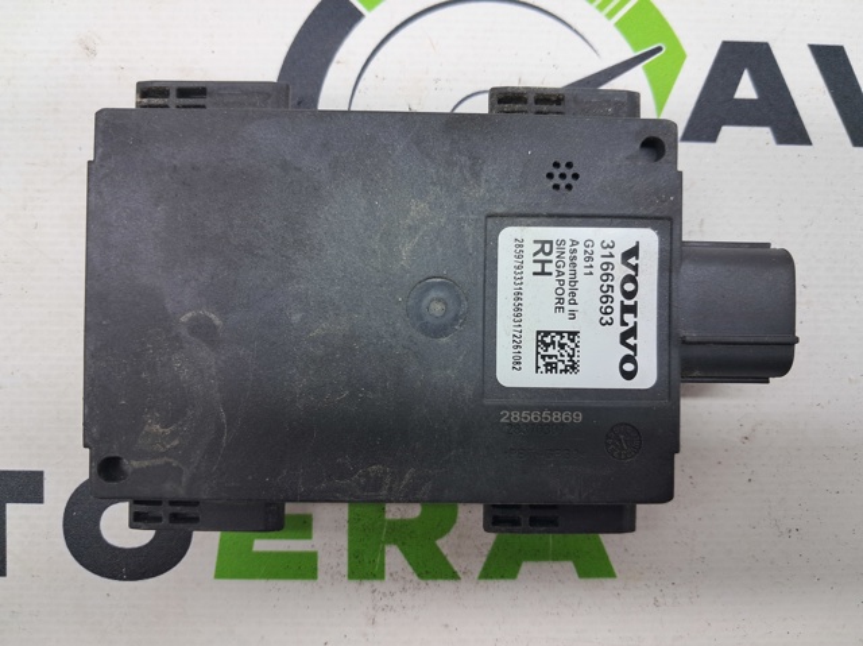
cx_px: 432
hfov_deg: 65.4
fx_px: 673
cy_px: 323
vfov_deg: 51.3
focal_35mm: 27
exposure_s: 1/60
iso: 50
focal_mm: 4
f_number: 1.8
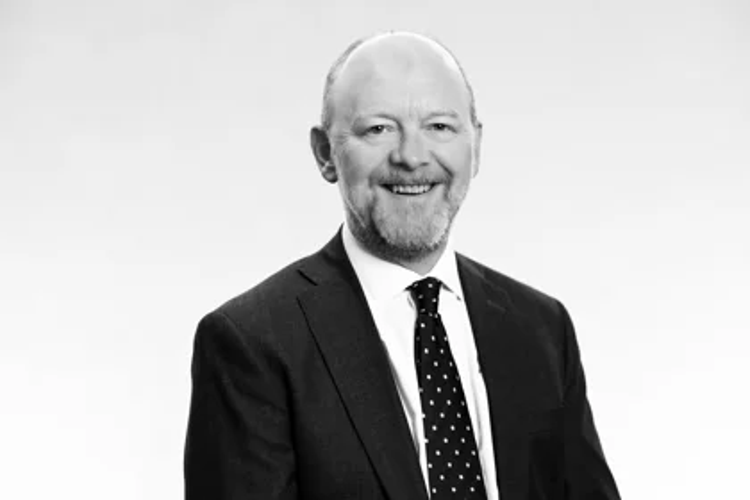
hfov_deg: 23.4
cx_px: 375
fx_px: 1812
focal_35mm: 87
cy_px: 250
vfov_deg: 15.7
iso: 500
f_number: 3.5
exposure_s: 1/160
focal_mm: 87
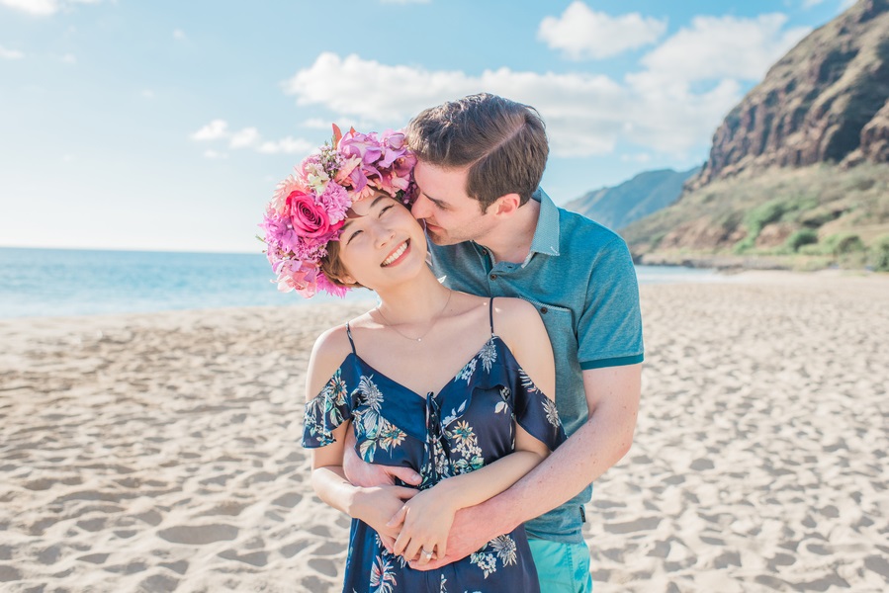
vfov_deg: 37.9
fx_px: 865
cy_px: 296
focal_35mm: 35
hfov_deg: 54.4
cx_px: 444
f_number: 4.5
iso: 200
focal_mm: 35
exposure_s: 1/4000
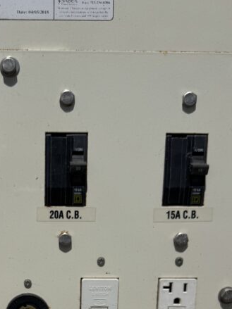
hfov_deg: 25.6
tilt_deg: -11.8
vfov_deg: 31.3
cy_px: 321
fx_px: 501
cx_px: 40
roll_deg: -1.8
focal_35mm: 56
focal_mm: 6.76
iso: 80
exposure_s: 1/28571
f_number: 1.78
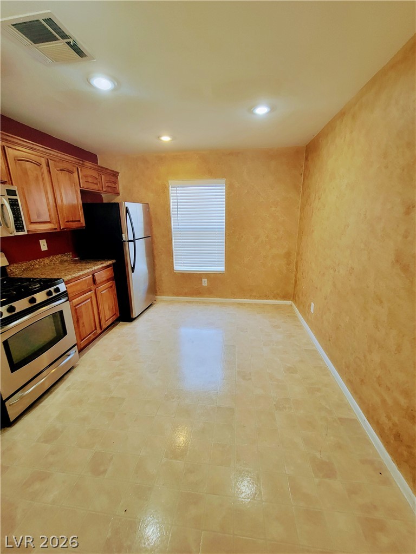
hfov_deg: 89.9
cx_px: 208
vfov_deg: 106.2
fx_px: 208
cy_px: 277
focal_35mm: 13
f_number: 2.2
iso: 160
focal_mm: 2.2
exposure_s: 1/60
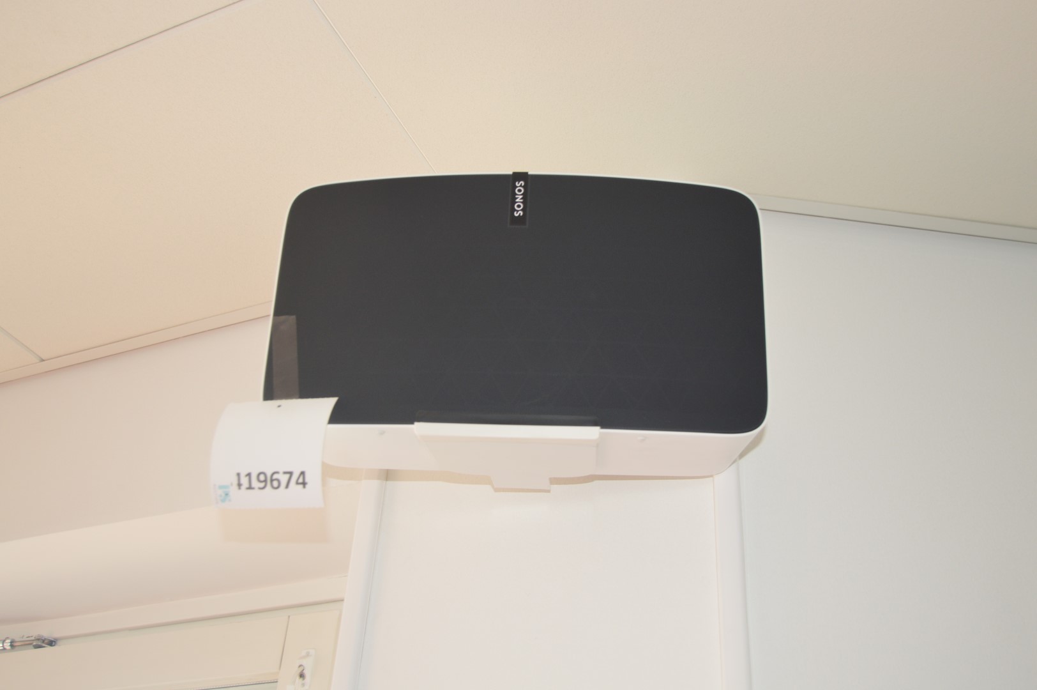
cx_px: 518
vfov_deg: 34.2
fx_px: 1122
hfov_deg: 49.6
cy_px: 345
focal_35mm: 39
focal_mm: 26
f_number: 4
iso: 360
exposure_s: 1/125
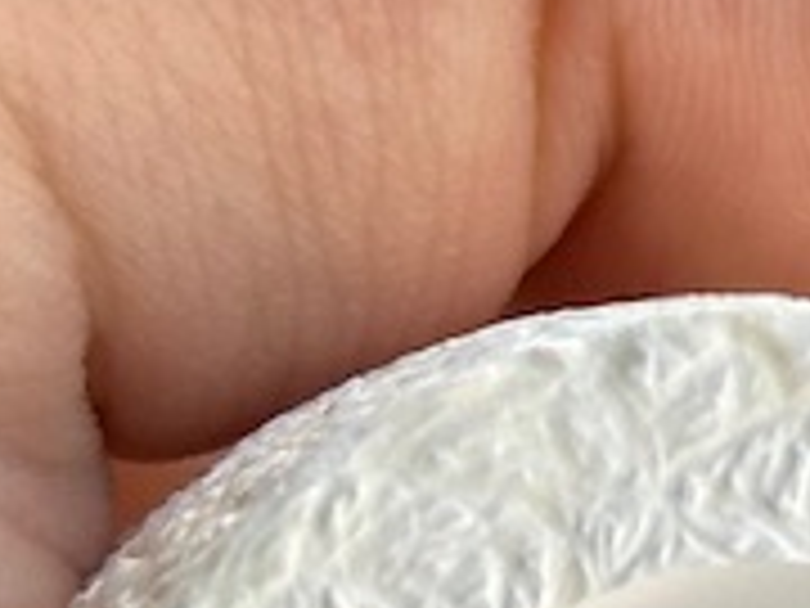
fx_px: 8003
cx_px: 2016
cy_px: 99
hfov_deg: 5.6
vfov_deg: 4.3
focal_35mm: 342
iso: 64
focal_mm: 6.86
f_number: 1.78
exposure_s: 1/421
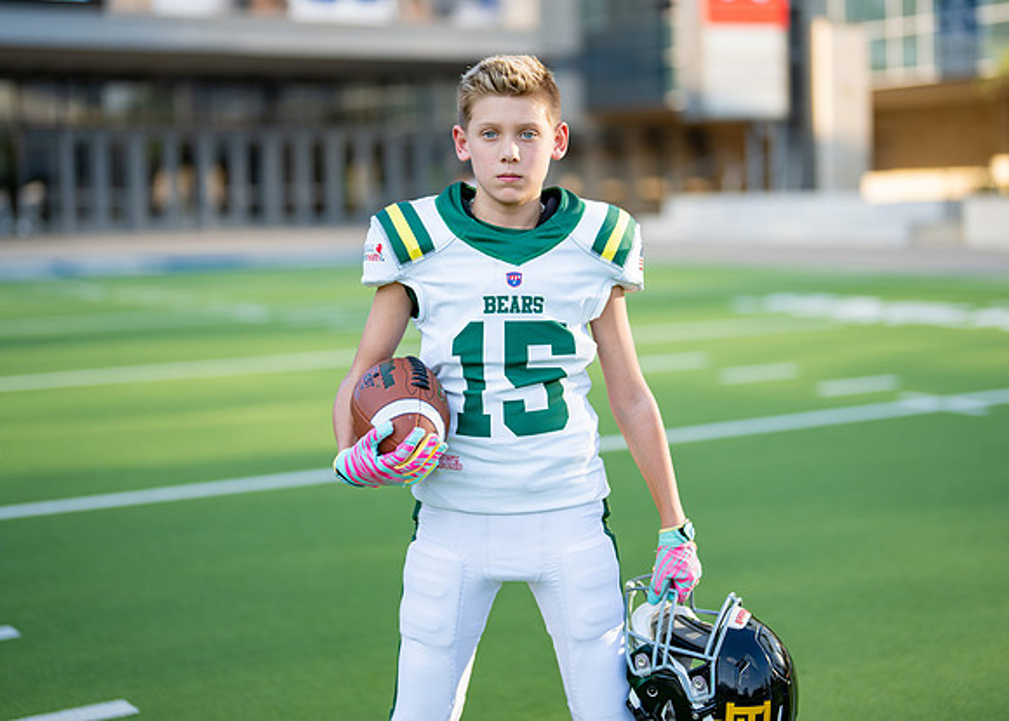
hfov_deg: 31.3
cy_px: 303
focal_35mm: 63
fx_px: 1799
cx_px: 527
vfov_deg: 22.6
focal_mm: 50
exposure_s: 1/2500
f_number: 1.2
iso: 100
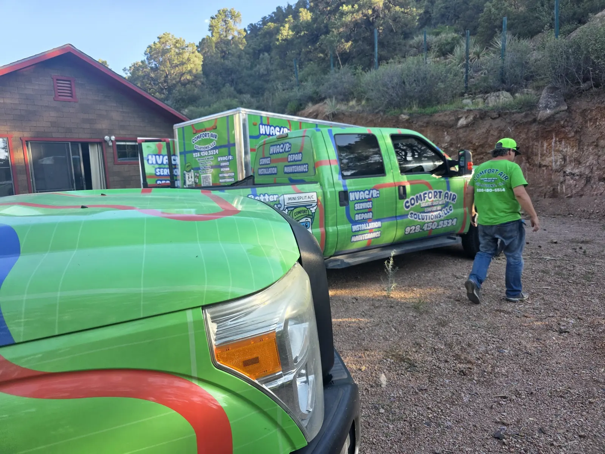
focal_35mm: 23
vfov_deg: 58.9
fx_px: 402
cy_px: 227
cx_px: 302
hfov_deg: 73.9
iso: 50
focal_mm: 6.3
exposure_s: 1/359
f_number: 1.7
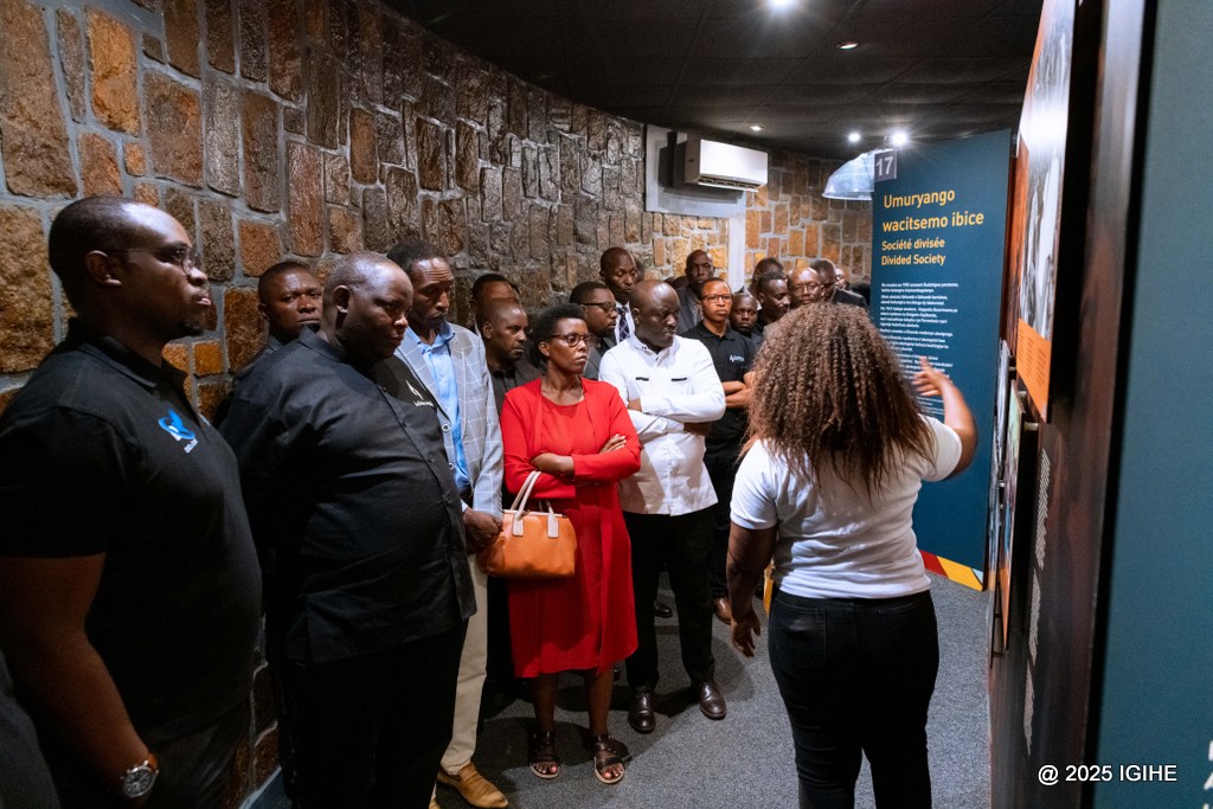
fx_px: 809
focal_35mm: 24
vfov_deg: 53.1
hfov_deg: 73.7
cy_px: 404
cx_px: 606
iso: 6400
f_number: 4
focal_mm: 24
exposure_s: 1/40
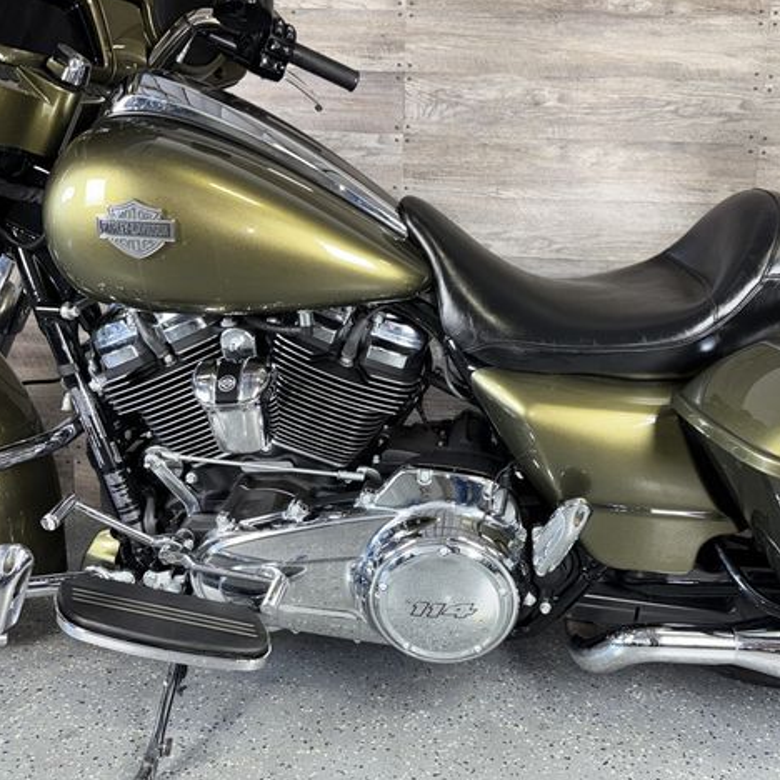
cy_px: 383
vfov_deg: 55.6
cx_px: 473
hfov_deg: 55.2
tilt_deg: -7.9
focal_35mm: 29
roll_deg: -1.6
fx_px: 739
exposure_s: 1/25
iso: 64
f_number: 1.78
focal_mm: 6.76
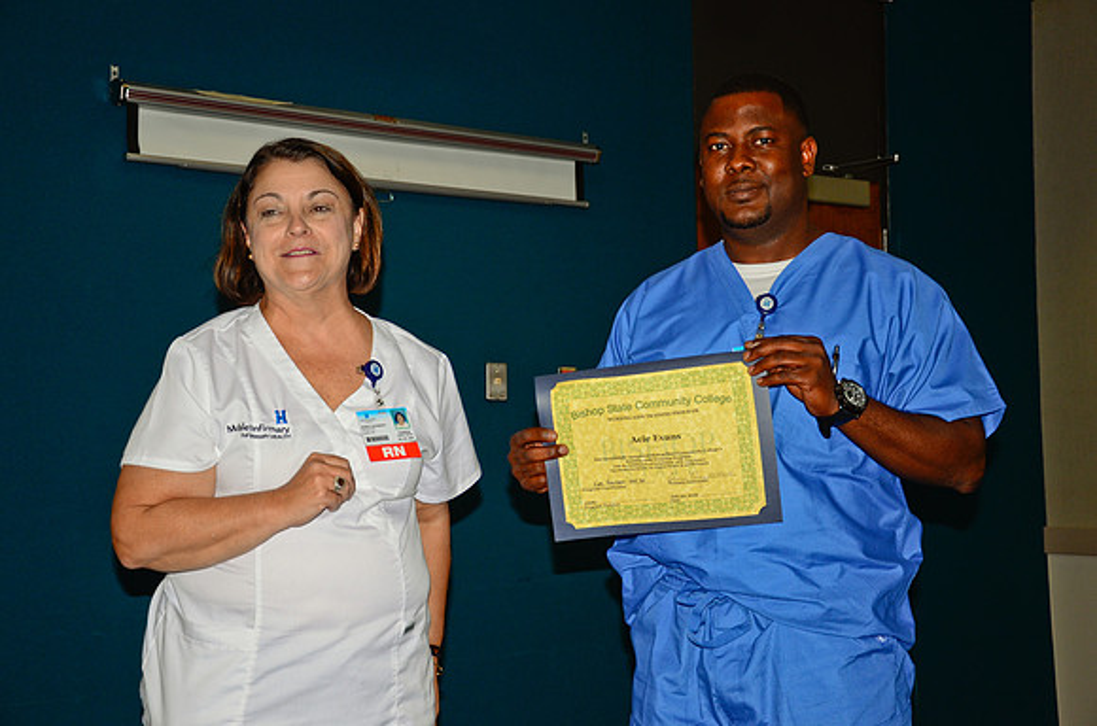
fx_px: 1824
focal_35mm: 60
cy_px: 363
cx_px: 548
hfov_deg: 33.5
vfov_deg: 22.5
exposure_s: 1/50
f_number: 5
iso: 400
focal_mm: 40
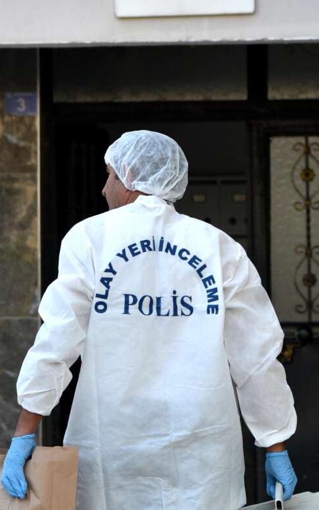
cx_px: 185
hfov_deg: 4.4
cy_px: 264
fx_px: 4171
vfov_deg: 7.0
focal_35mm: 300
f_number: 4.5
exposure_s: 1/500
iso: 320
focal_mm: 120
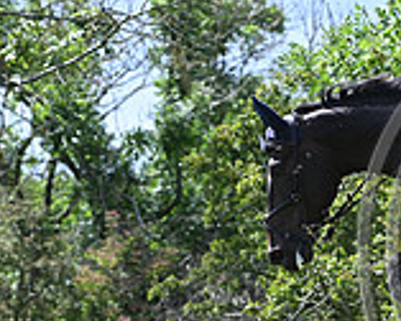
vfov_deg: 4.5
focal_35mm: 347
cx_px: 593
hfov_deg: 5.5
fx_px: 4123
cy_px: 213
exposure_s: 1/1250
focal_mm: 100
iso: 450
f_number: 4.5
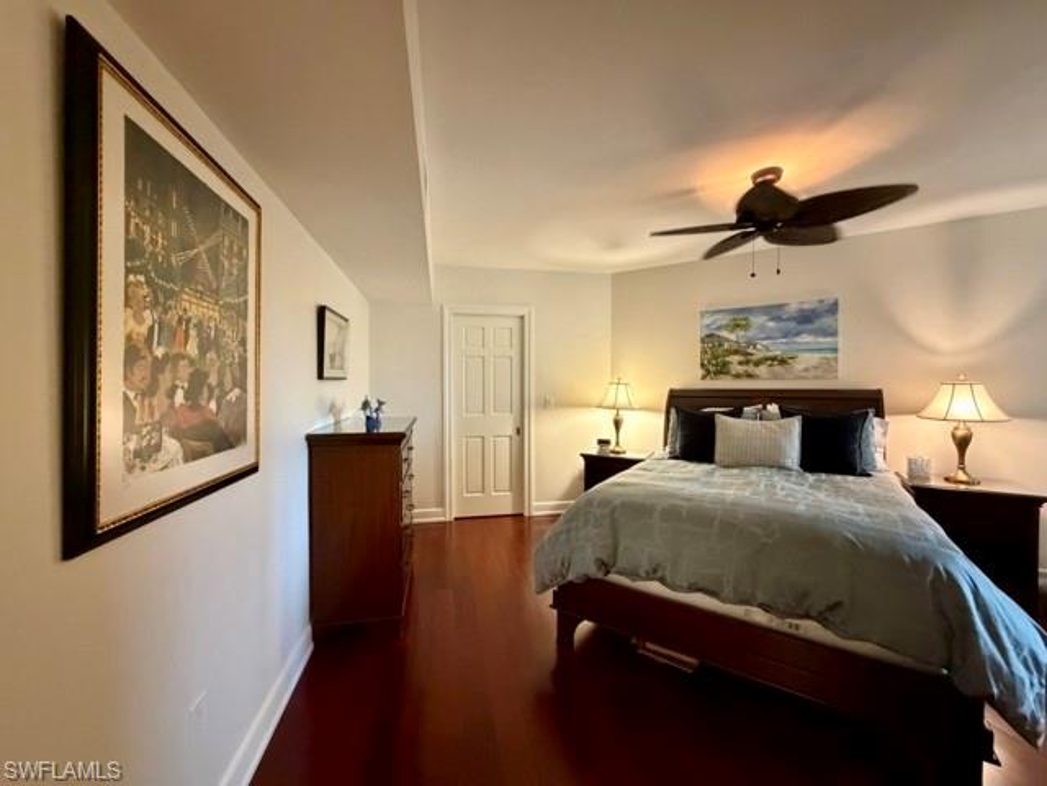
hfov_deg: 102.1
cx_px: 524
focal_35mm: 14
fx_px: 423
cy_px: 393
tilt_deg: -1.4
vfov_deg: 85.7
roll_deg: +0.1
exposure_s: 1/40
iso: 1000
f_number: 2.2
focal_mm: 2.22
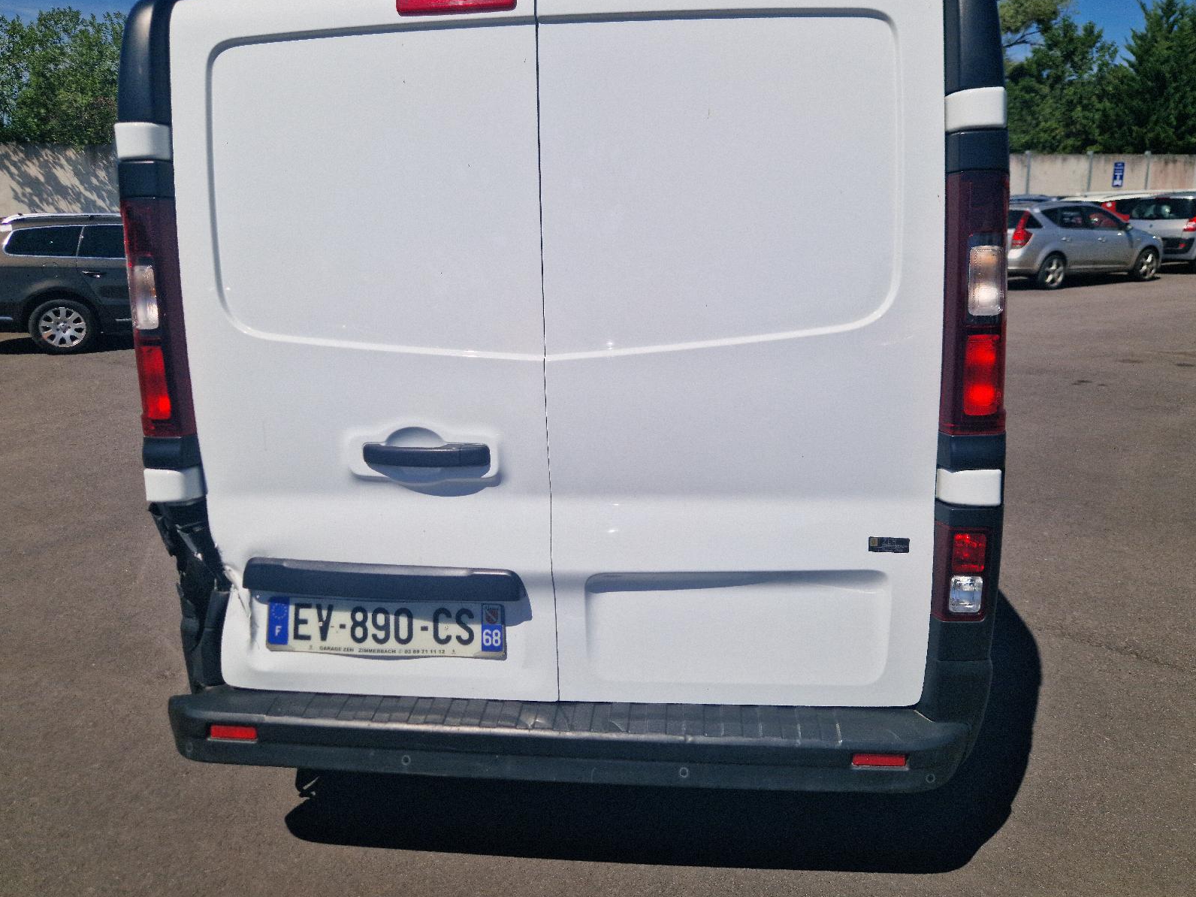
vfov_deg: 53.0
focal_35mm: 26
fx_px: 898
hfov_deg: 67.3
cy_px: 407
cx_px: 591
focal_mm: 5.4
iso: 50
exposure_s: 1/5000
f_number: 1.8
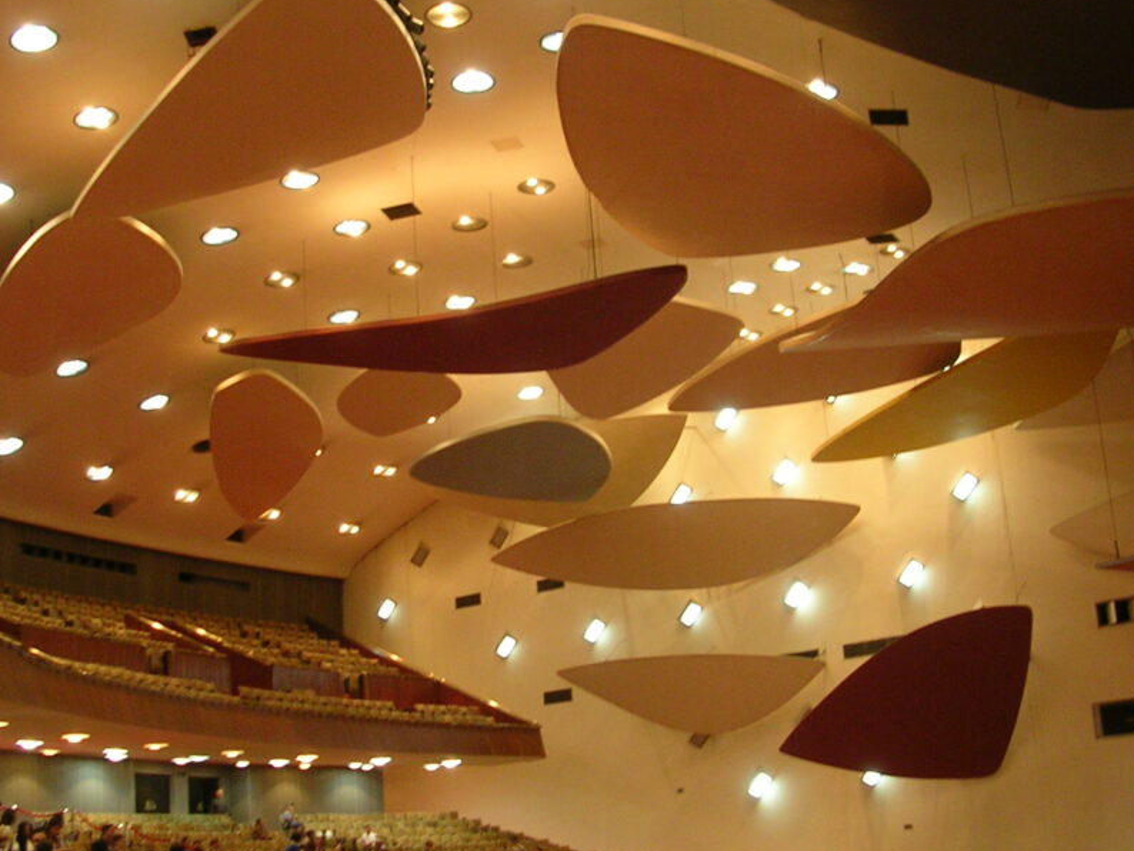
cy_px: 401
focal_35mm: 49
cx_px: 594
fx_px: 1606
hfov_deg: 38.9
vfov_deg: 29.7
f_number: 2.8
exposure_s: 1/4.4
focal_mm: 5.8
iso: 100
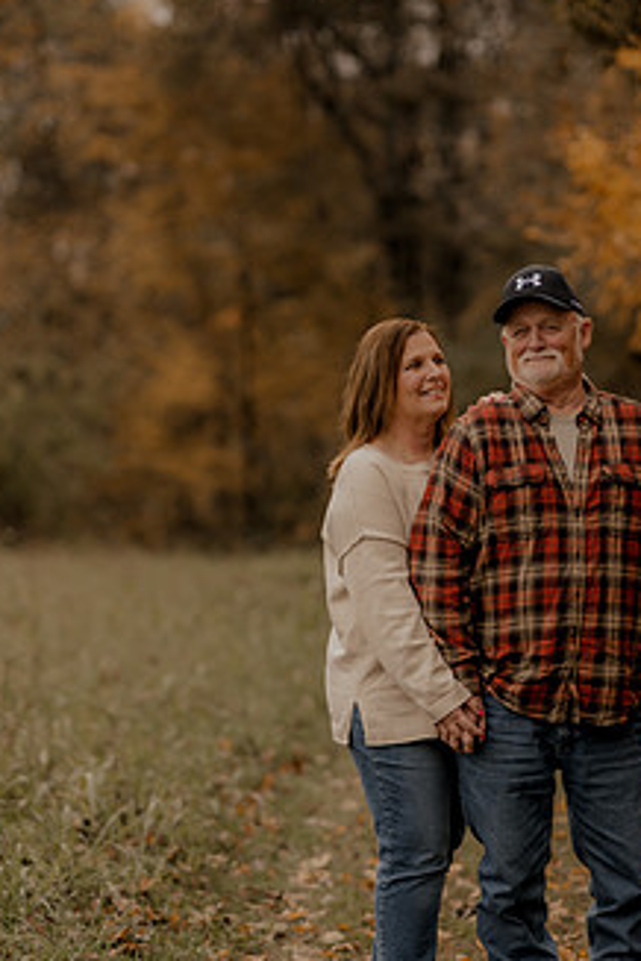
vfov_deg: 17.5
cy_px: 617
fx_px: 3125
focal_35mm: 117
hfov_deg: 11.7
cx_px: 420
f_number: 1.8
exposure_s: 1/2500
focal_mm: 85
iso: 250
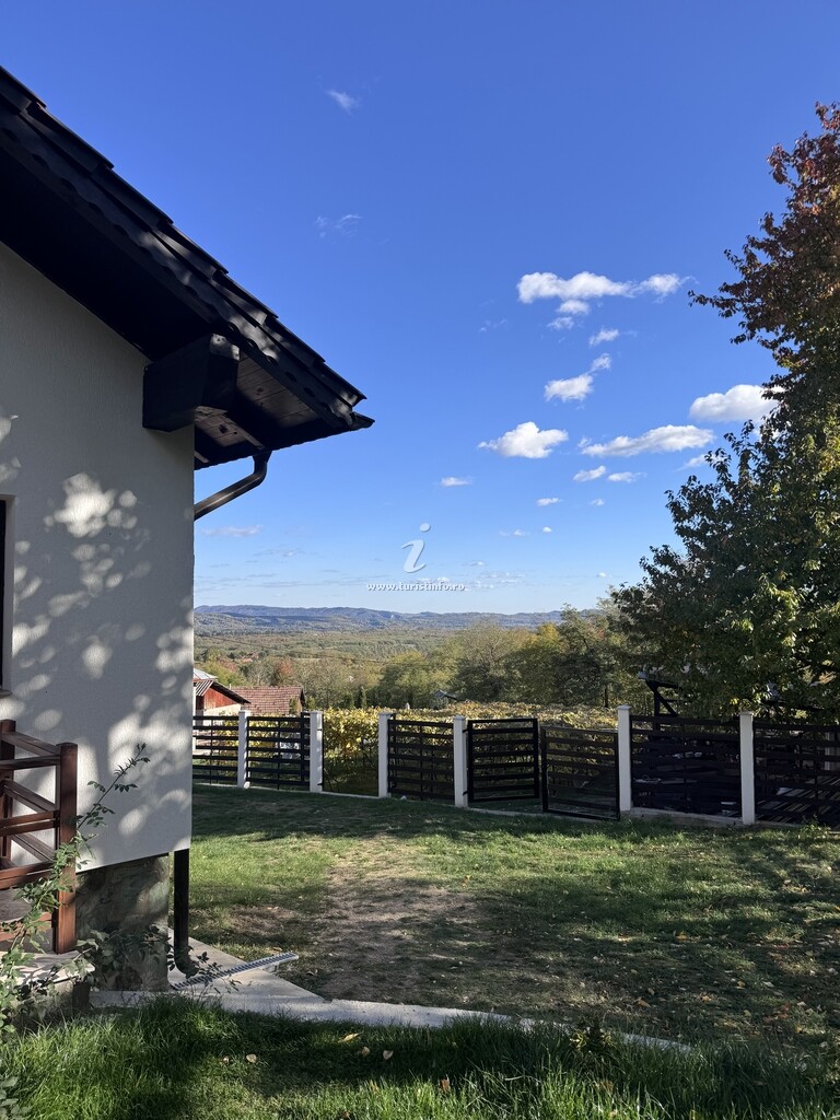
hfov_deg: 56.8
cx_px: 420
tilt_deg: +4.1
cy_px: 560
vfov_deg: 71.6
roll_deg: +0.6
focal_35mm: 24
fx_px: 777
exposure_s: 1/3096
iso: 80
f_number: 1.78
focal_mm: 6.76
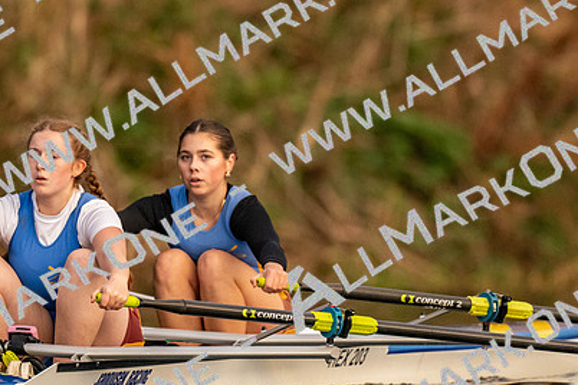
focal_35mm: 1297
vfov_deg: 1.1
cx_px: 164
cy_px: 198
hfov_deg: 1.6
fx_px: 20822
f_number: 4
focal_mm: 600
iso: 3200
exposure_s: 1/2500
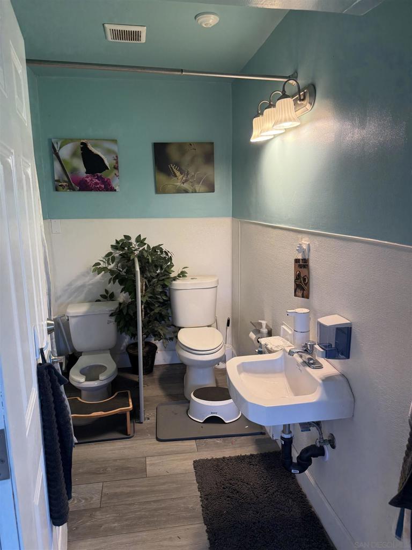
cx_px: 206
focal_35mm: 24
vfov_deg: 71.6
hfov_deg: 56.8
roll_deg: +0.1
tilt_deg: -10.4
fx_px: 381
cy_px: 275
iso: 160
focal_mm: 6.76
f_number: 1.78
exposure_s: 1/151
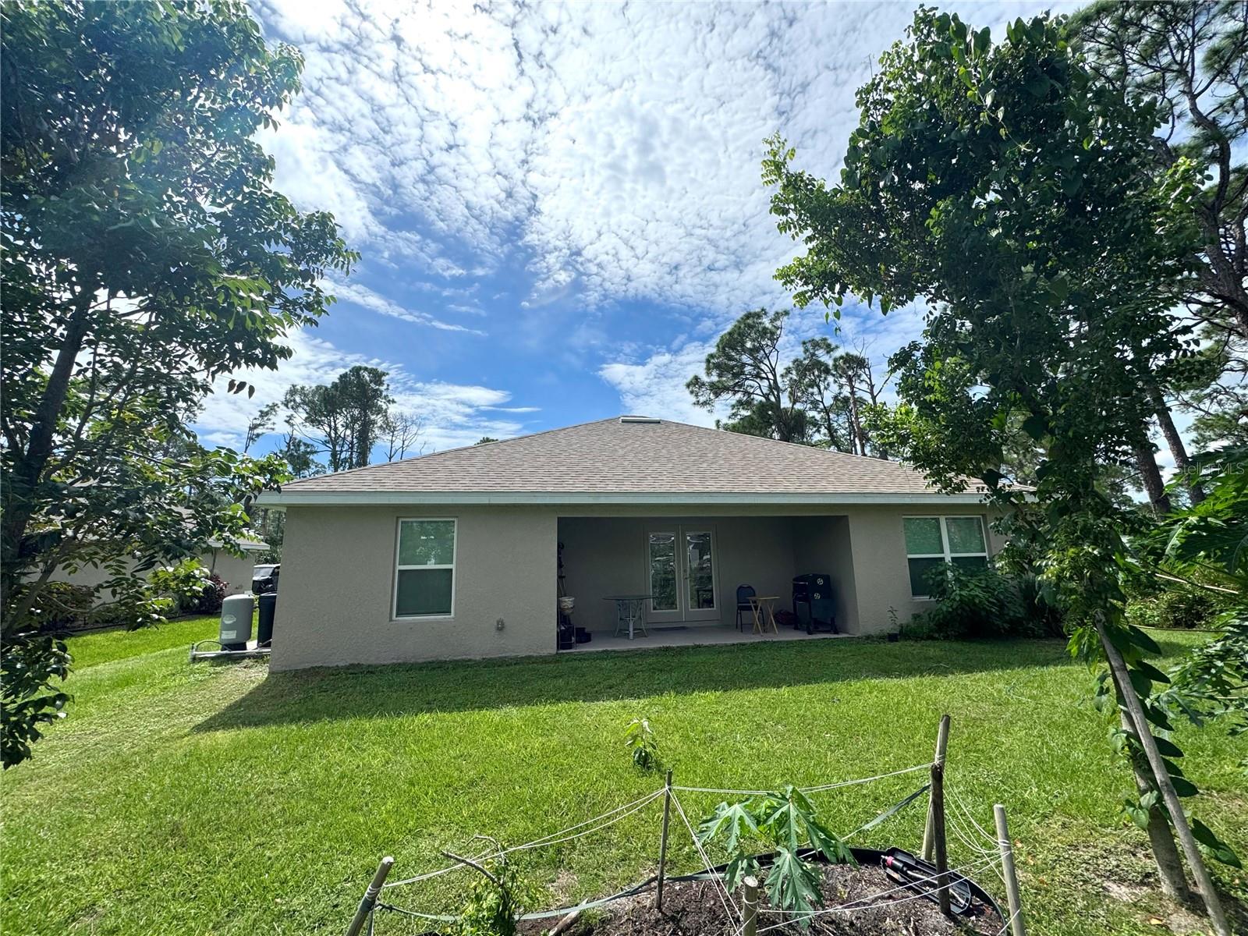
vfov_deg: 85.7
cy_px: 468
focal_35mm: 14
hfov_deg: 102.1
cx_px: 624
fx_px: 505
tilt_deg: +11.7
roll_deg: -0.1
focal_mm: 2.22
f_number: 2.2
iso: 50
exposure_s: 1/3390
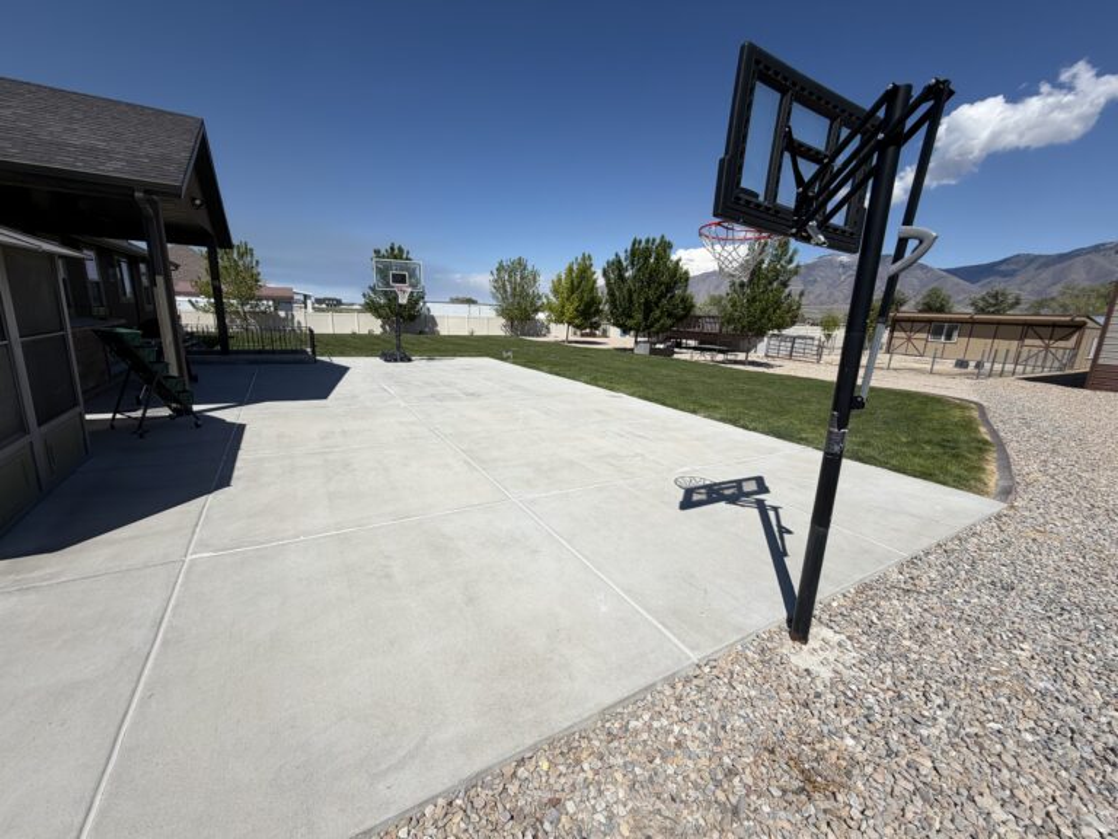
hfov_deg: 102.1
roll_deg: -2.5
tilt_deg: -12.9
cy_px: 420
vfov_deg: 85.7
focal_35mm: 14
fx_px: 452
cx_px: 559
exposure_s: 1/1656
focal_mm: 2.22
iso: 20
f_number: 2.2
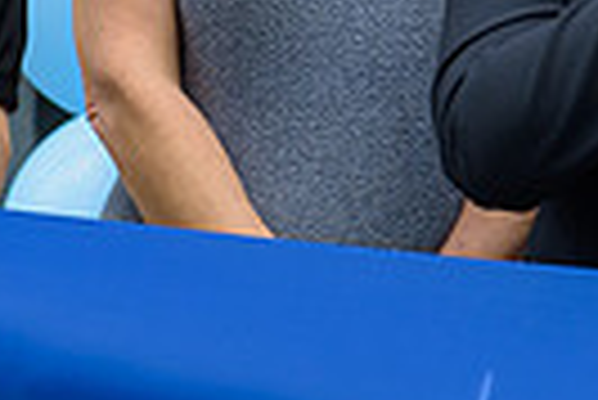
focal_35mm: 306
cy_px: -249
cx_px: 800
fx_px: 5088
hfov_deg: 6.7
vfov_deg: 4.5
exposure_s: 1/250
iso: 200
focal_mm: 70
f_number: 5
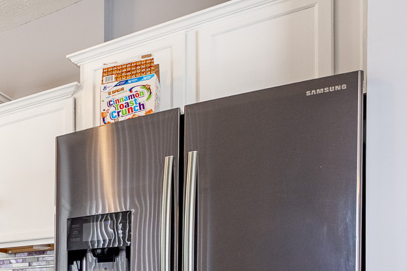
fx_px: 520
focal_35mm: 46
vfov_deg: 26.5
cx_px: -229
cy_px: 311
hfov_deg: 26.9
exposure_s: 1/15
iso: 200
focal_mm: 14
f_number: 5
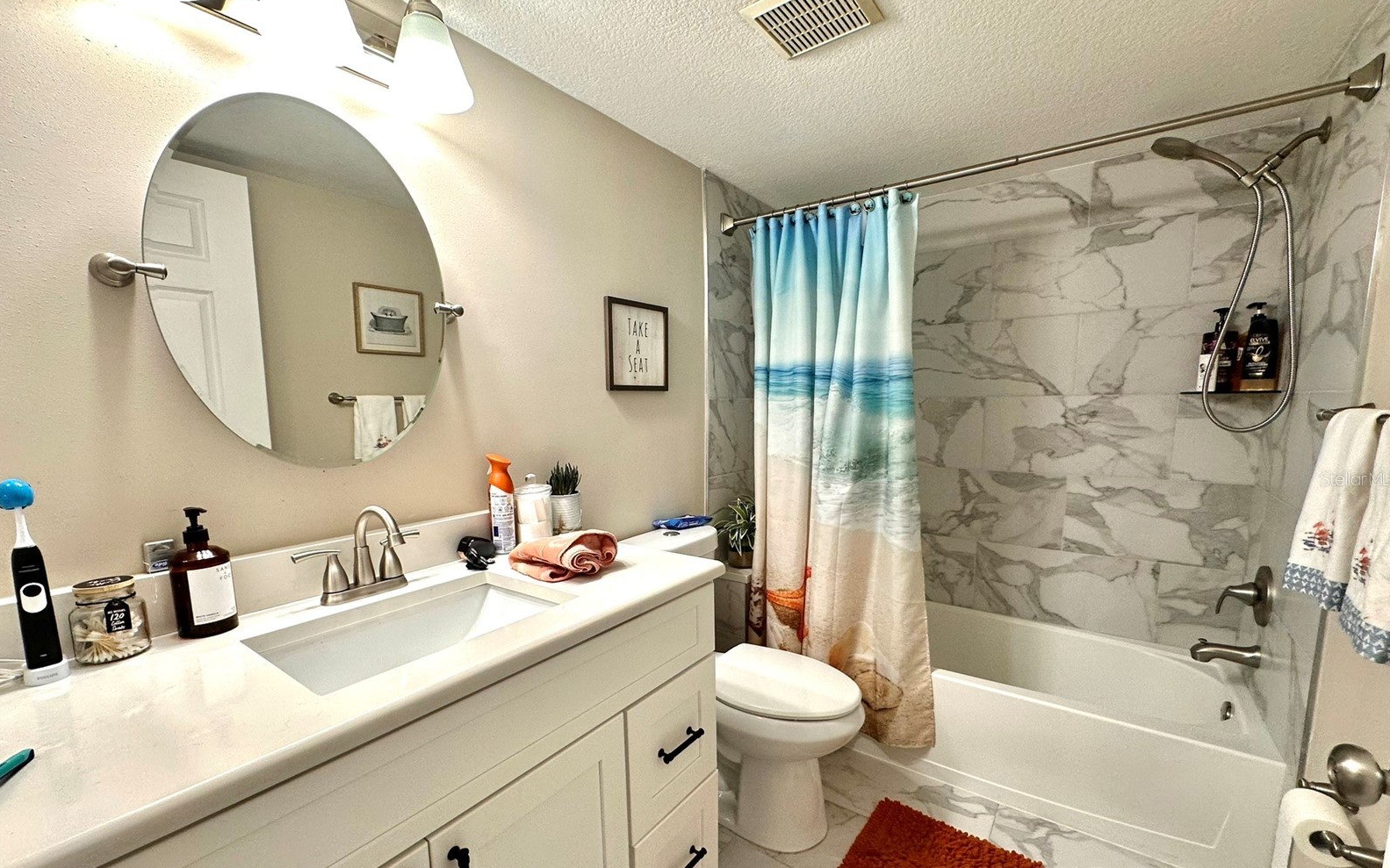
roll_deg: +0.3
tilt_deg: -7.4
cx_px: 701
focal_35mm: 15
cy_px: 478
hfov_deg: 101.5
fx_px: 568
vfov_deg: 74.6
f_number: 2.2
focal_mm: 2.22
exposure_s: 1/120
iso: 125
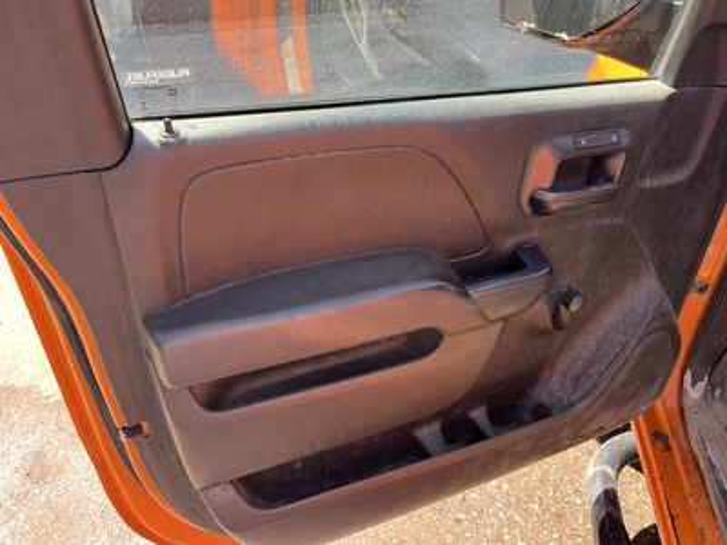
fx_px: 546
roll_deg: +0.8
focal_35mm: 26
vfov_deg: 53.1
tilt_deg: -34.6
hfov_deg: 67.3
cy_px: 272
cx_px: 364
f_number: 1.6
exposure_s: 1/224
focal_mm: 5.1
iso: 50
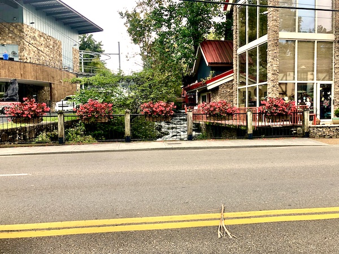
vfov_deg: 49.7
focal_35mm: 28
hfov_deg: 63.4
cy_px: 127
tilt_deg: -2.8
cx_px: 170
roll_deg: +2.1
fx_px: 274
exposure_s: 1/160
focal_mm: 4
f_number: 1.8
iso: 20
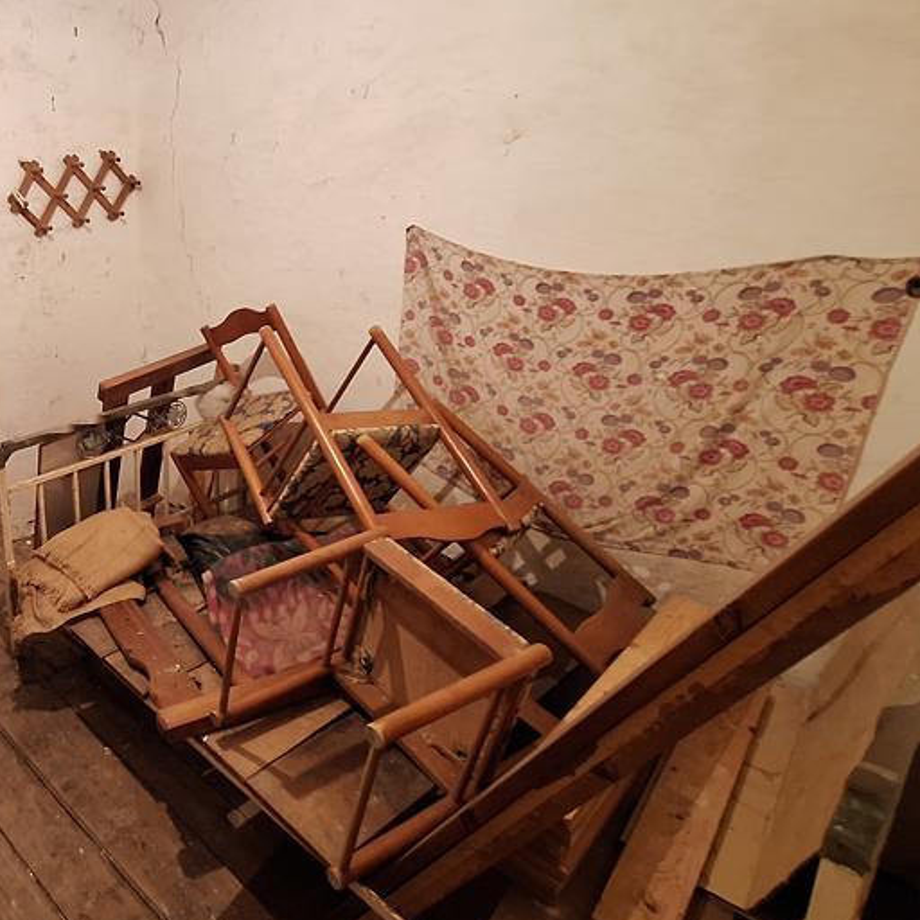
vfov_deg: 66.8
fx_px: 692
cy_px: 386
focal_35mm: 23
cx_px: 129
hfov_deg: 59.4
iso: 250
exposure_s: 1/25
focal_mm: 1.74
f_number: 2.2
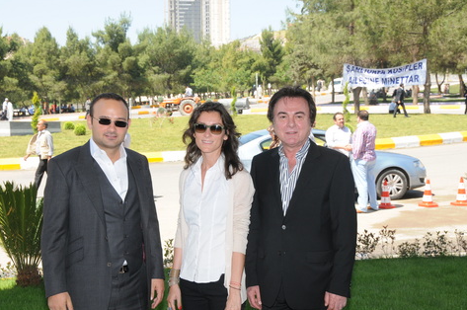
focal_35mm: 64
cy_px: 155
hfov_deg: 31.5
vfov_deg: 21.2
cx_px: 233
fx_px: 829
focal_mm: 42
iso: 400
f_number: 10
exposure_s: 1/250
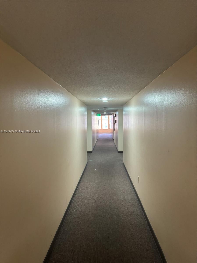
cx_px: 98
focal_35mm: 24
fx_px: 182
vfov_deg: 71.6
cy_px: 132
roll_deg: +1.1
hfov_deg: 56.8
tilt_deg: +1.7
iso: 320
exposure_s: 1/60
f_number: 1.78
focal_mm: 6.86
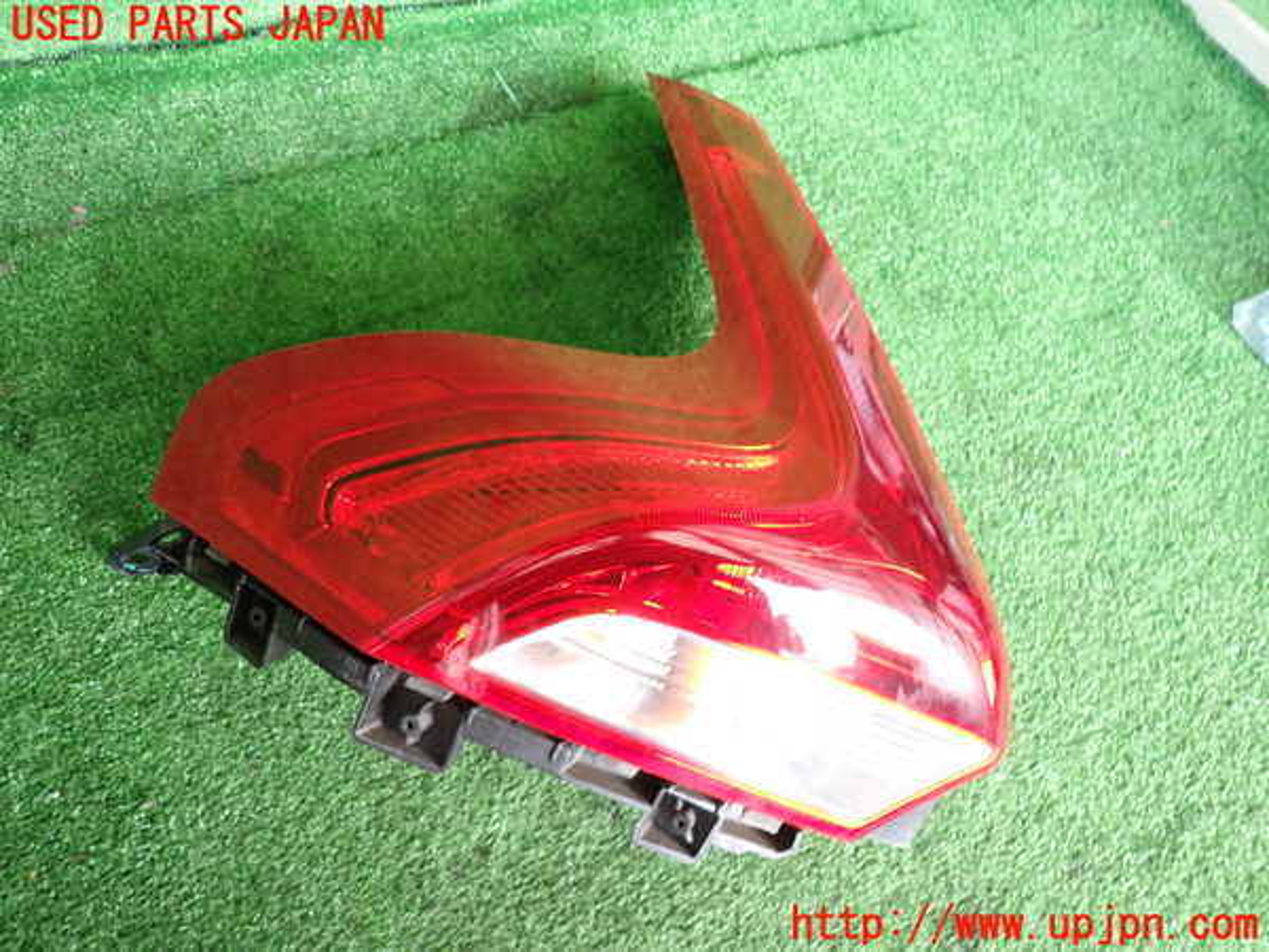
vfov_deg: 54.9
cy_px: 476
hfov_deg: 69.4
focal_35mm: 25
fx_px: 916
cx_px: 634
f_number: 2
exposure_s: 1/40
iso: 200
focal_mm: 4.5
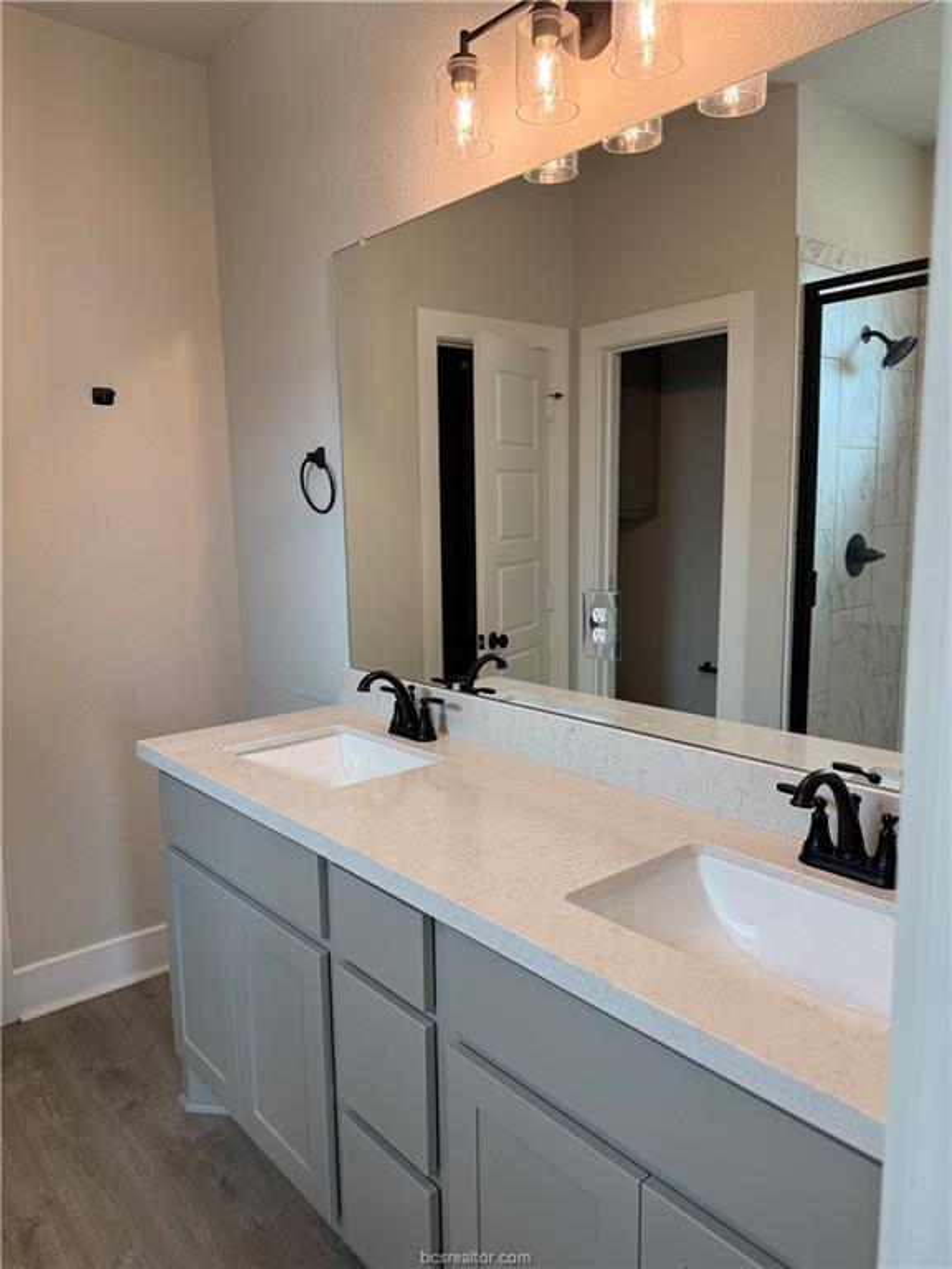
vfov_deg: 71.6
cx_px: 476
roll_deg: +1.0
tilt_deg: -8.4
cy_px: 634
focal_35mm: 24
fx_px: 880
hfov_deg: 56.8
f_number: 1.78
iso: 125
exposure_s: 1/233
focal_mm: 6.76
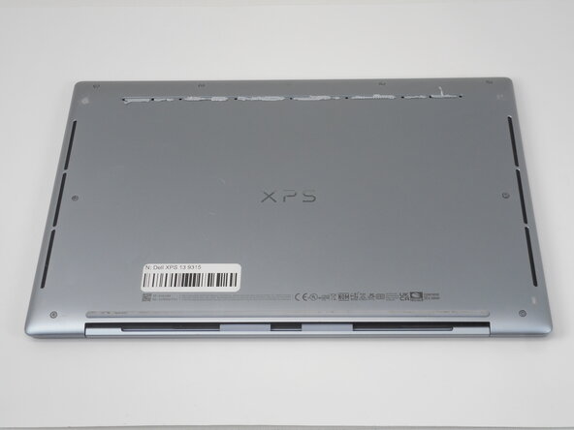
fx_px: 978
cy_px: 215
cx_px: 287
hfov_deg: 32.7
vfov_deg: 24.8
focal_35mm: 59
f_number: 5.1
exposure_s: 1/60
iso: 100
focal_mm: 10.5
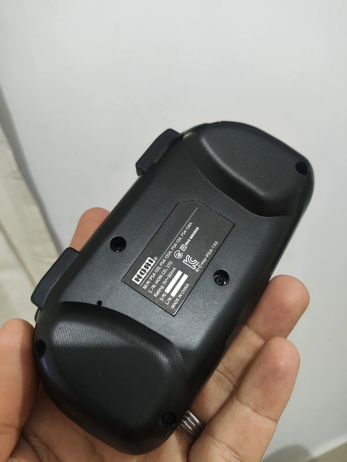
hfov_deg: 56.9
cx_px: 174
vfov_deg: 71.6
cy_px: 231
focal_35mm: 24
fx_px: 321
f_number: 1.8
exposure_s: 1/24
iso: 903
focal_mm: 4.68
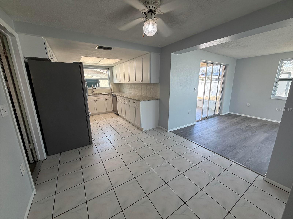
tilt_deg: -13.6
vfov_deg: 85.7
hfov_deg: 102.1
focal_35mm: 14
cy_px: 110
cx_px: 146
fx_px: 119
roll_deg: +0.4
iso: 80
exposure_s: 1/120
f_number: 2.2
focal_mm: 2.22
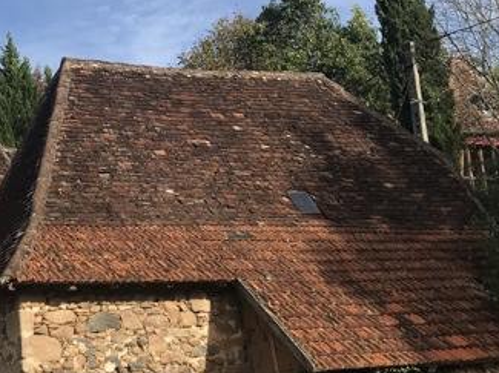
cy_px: 282
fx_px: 994
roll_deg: +3.4
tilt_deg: +10.2
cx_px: 21
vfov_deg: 21.1
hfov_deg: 26.9
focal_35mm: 69
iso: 20
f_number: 1.8
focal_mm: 3.99
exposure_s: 1/1808
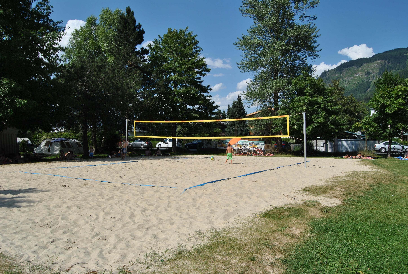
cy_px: 137
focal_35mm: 27
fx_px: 307
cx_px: 204
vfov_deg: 48.1
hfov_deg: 67.3
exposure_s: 1/320
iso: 100
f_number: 9
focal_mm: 18
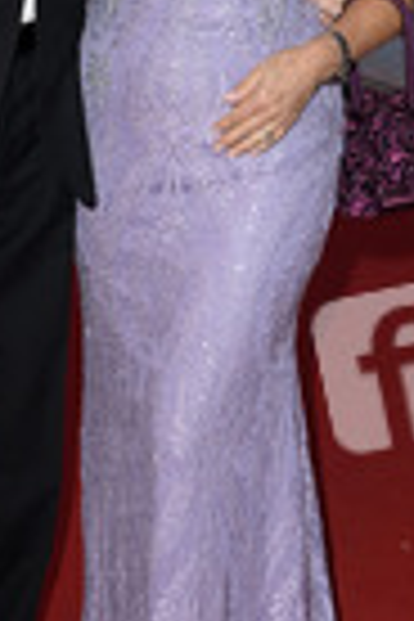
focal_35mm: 116
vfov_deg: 17.5
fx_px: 2001
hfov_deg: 11.8
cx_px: 135
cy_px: 122
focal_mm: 40
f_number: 5.6
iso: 1250
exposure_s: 1/200
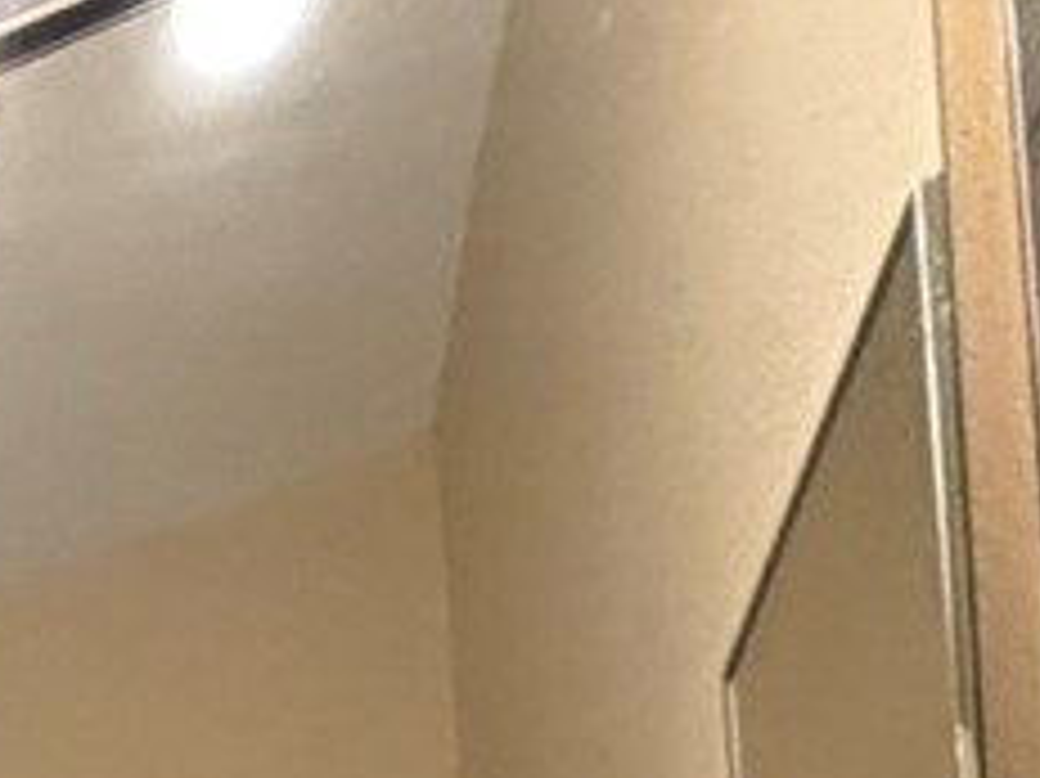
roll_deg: +4.2
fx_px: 2913
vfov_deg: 9.7
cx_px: -1580
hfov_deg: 13.5
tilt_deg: +1.0
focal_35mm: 97
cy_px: 2608
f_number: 2.2
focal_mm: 2.22
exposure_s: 1/120
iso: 125
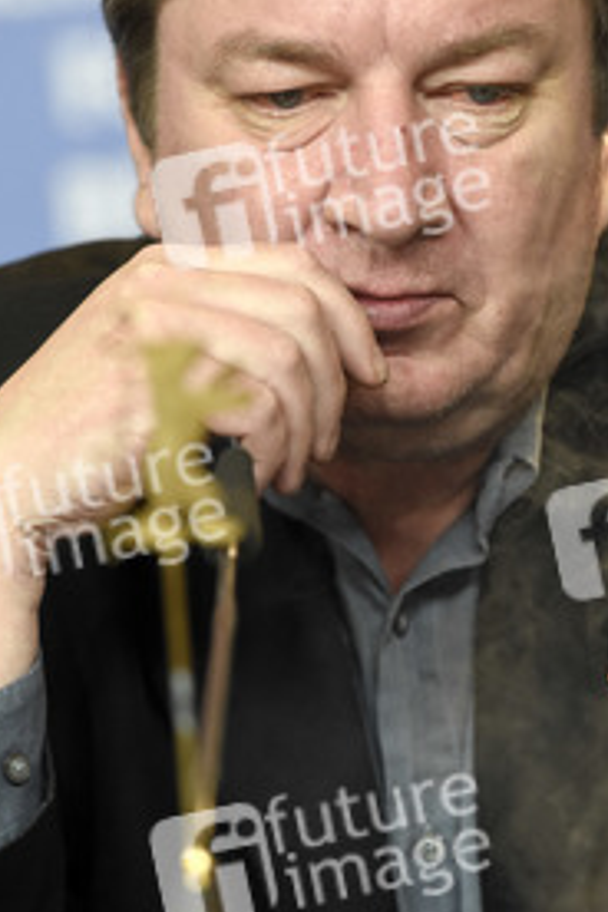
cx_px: 416
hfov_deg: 3.5
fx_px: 9905
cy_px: 357
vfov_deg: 5.3
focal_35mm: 391
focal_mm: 180
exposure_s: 1/320
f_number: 3.5
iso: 1250
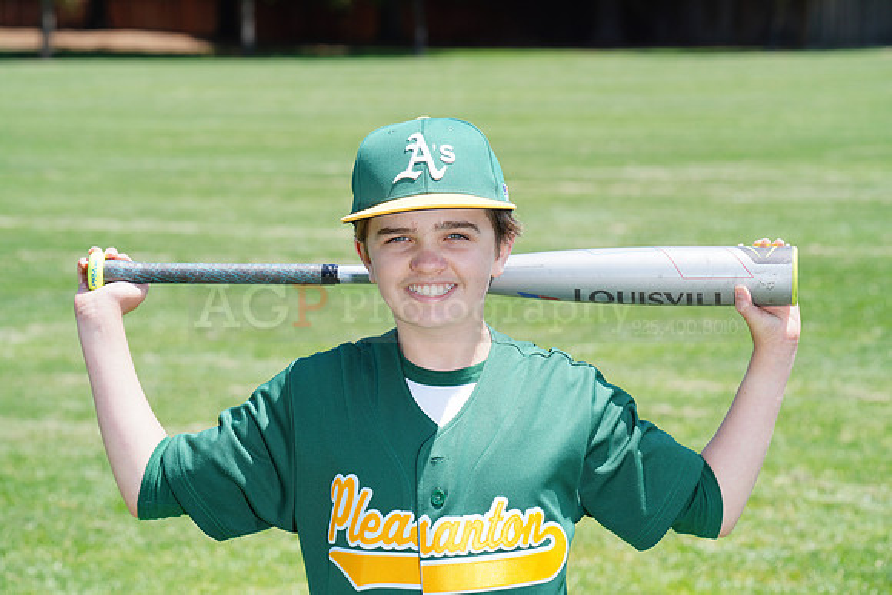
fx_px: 3866
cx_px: 446
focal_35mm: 156
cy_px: 298
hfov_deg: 13.2
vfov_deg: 8.8
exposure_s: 1/200
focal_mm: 156
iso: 200
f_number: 10
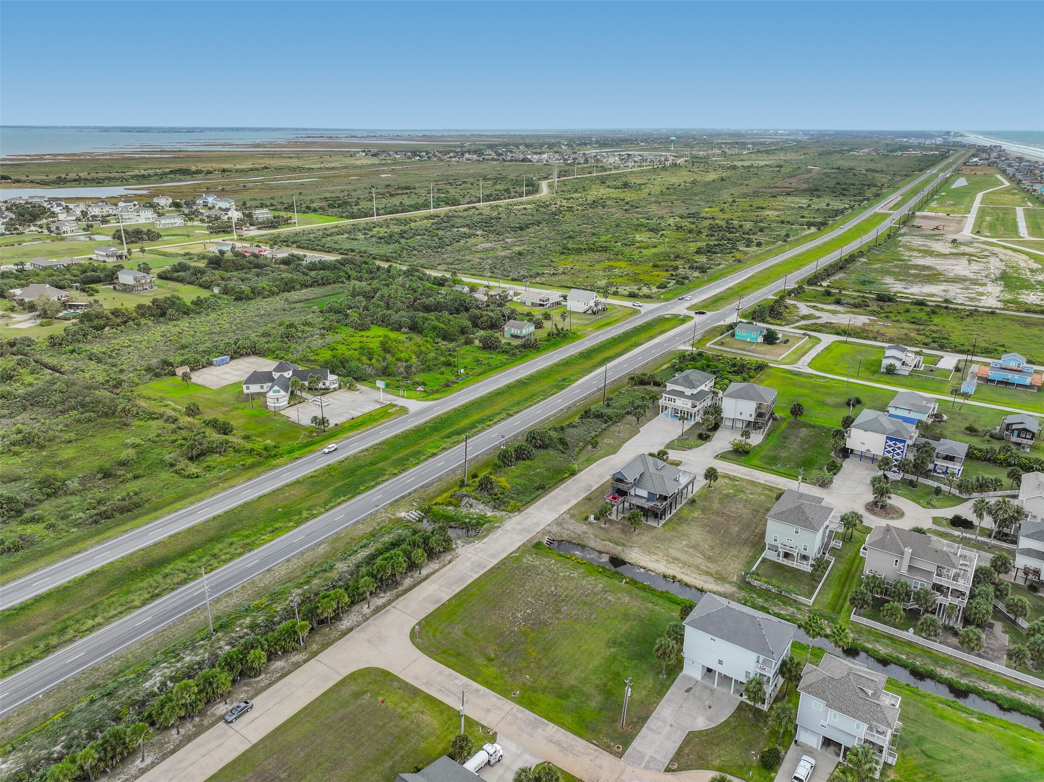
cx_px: 522
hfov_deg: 71.6
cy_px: 391
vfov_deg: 56.8
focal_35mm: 24
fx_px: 723
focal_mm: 12.29
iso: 100
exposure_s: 1/400
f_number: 4
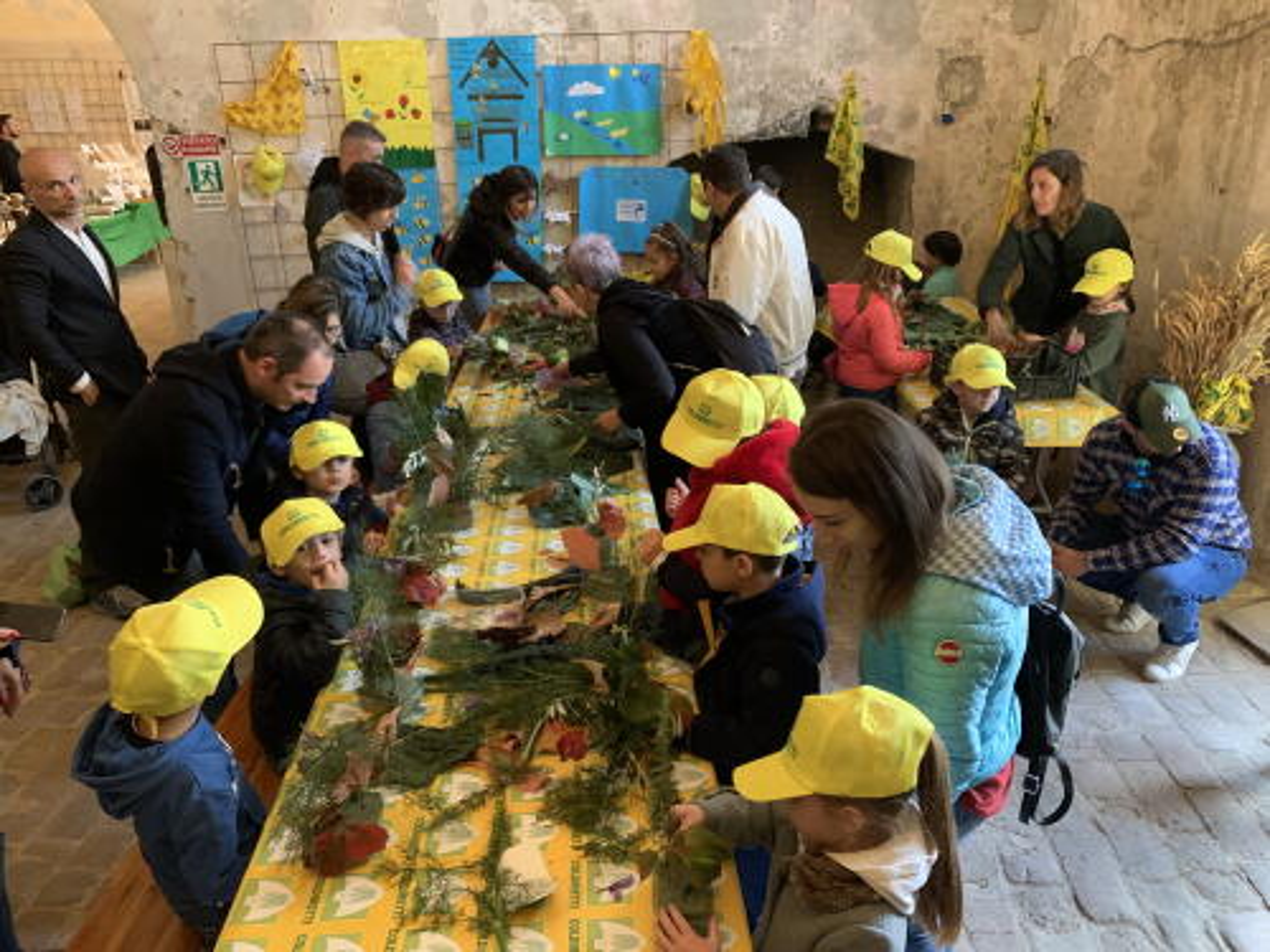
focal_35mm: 26
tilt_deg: -20.2
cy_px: 476
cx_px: 635
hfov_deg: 67.3
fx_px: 954
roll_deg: -0.2
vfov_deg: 53.1
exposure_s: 1/25
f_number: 1.8
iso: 400
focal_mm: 4.25
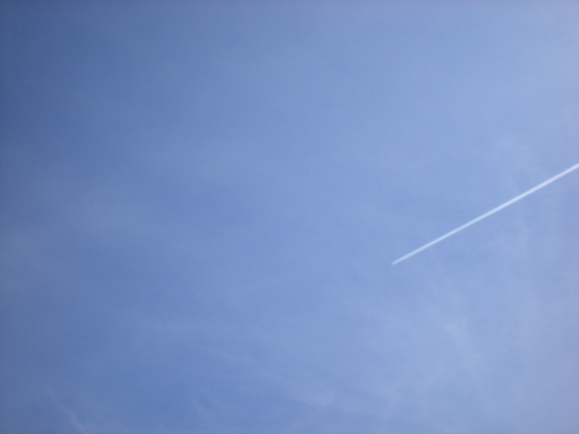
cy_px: 217
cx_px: 290
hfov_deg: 49.0
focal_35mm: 38
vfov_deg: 37.7
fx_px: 636
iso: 64
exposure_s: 1/500
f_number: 4.6
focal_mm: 6.3
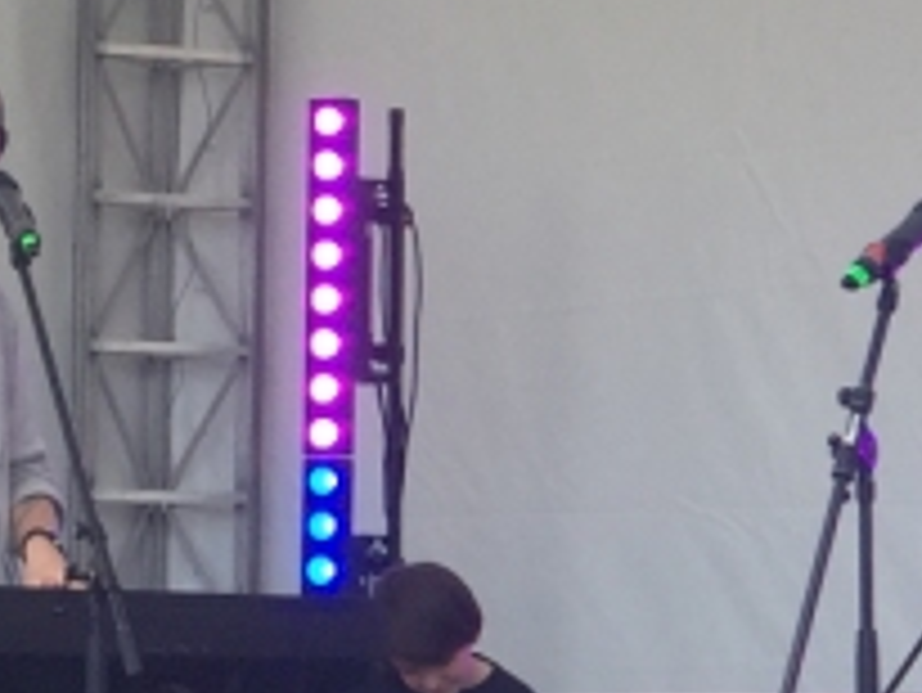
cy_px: 486
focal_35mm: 145
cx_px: 1390
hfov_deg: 12.9
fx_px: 3864
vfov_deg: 10.2
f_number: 2.2
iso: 32
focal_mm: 4.15
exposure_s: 1/507
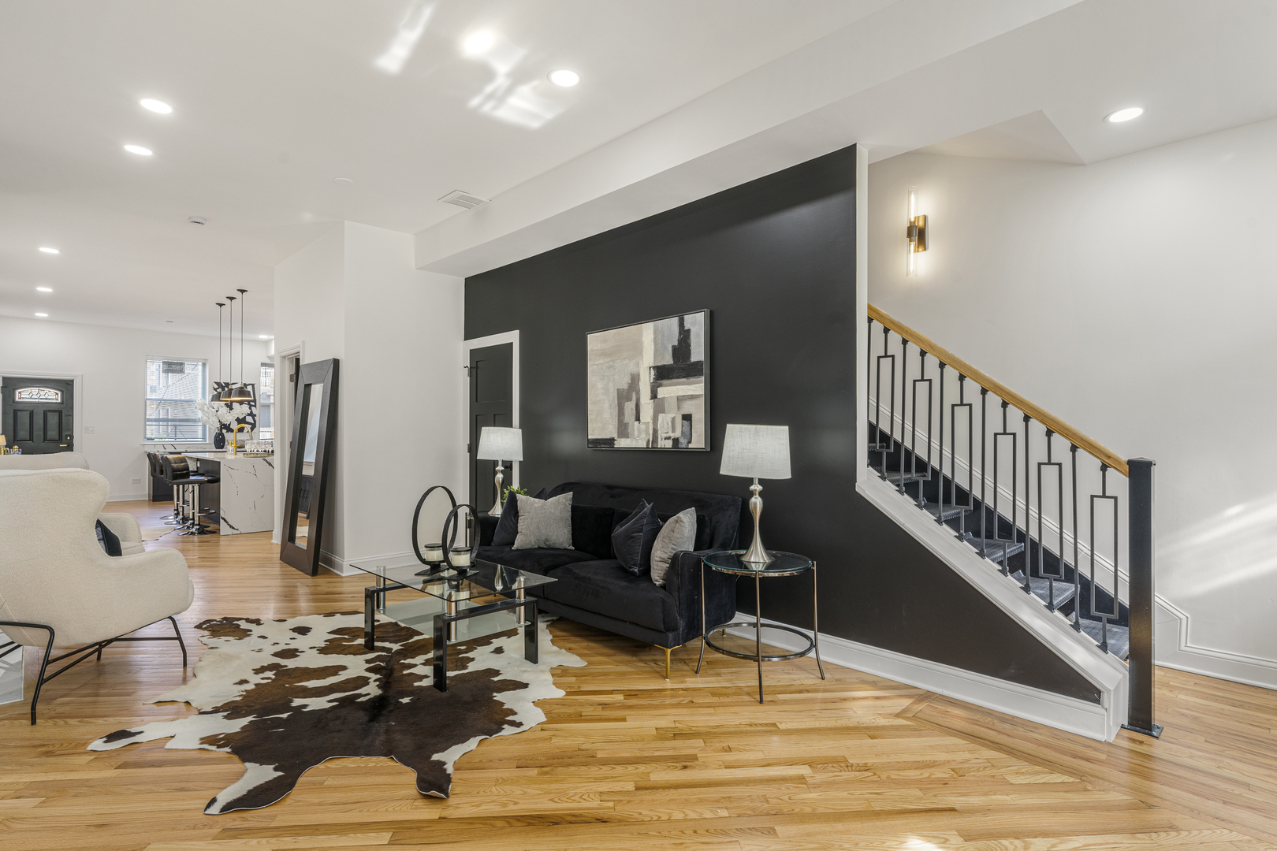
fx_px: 617
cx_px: 638
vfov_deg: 69.2
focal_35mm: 17
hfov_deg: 91.9
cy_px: 426
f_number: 9.5
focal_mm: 17.4
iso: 320
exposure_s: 1/15
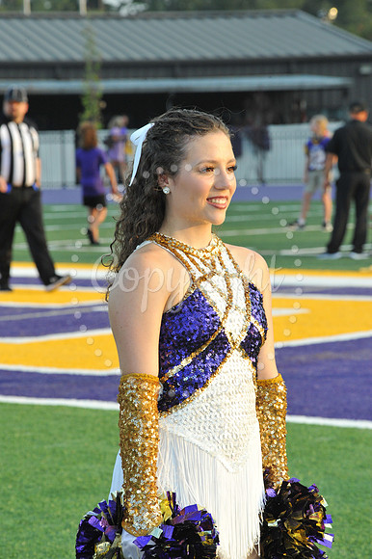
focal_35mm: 170
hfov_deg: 8.1
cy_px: 280
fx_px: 2638
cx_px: 186
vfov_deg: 12.1
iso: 1600
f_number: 13
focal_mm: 170
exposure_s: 1/250
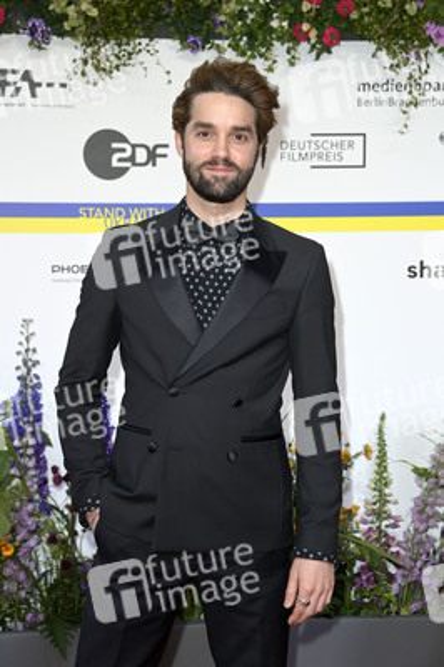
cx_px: 222
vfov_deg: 22.6
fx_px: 1668
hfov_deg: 15.2
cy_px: 334
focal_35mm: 90
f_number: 6.3
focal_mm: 90
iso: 640
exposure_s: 1/250
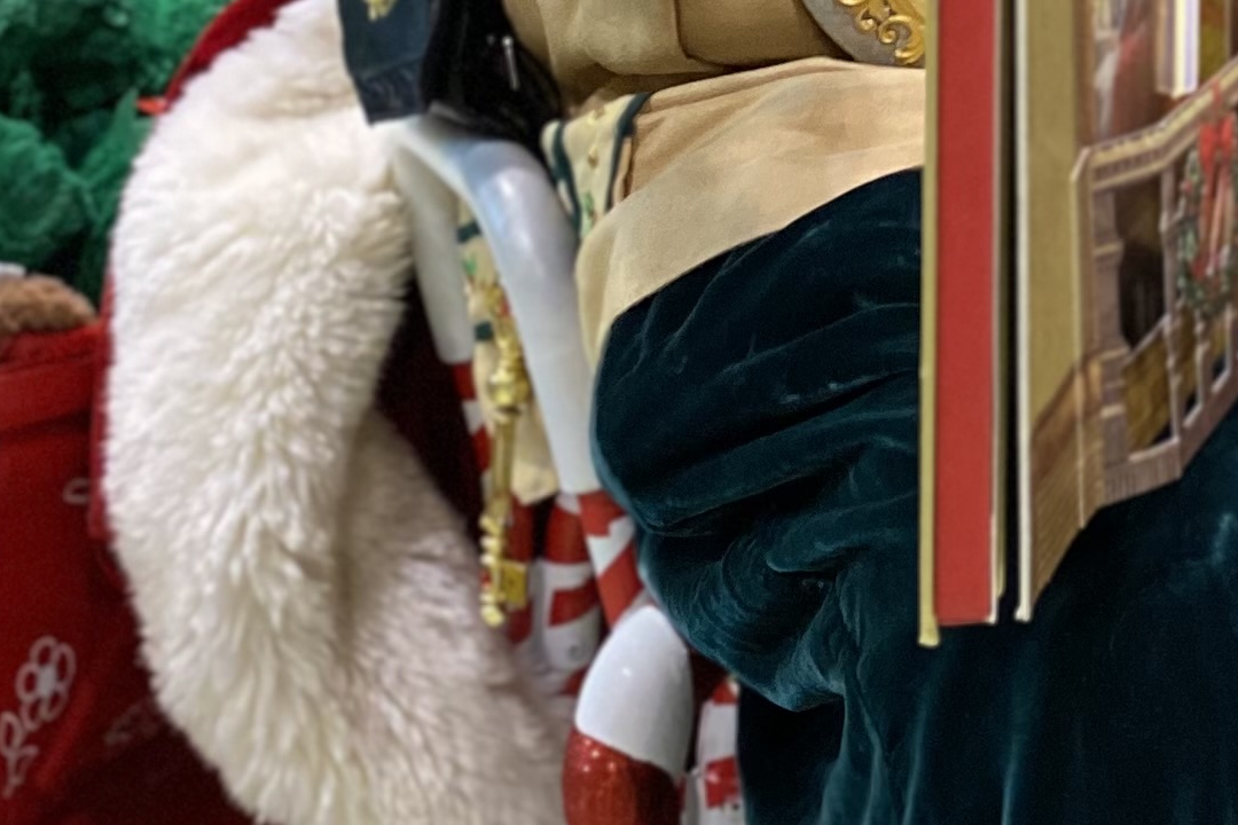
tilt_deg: -3.1
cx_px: 1448
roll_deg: +1.7
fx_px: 3473
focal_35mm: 101
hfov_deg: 19.2
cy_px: -385
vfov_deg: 12.9
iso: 400
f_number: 1.8
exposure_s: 1/60
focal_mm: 4.25
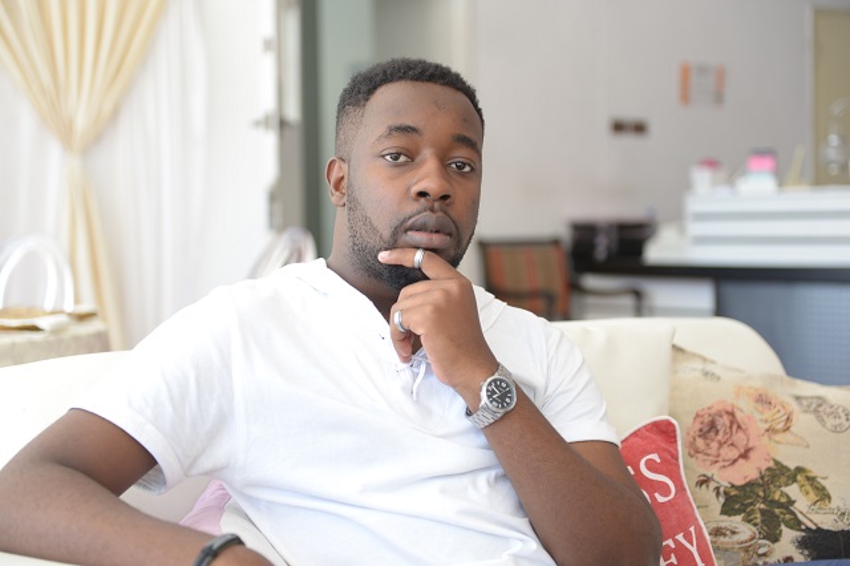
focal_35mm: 62
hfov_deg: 32.4
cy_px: 283
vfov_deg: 21.9
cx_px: 425
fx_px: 1463
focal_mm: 62
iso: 160
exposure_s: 1/60
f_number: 2.8
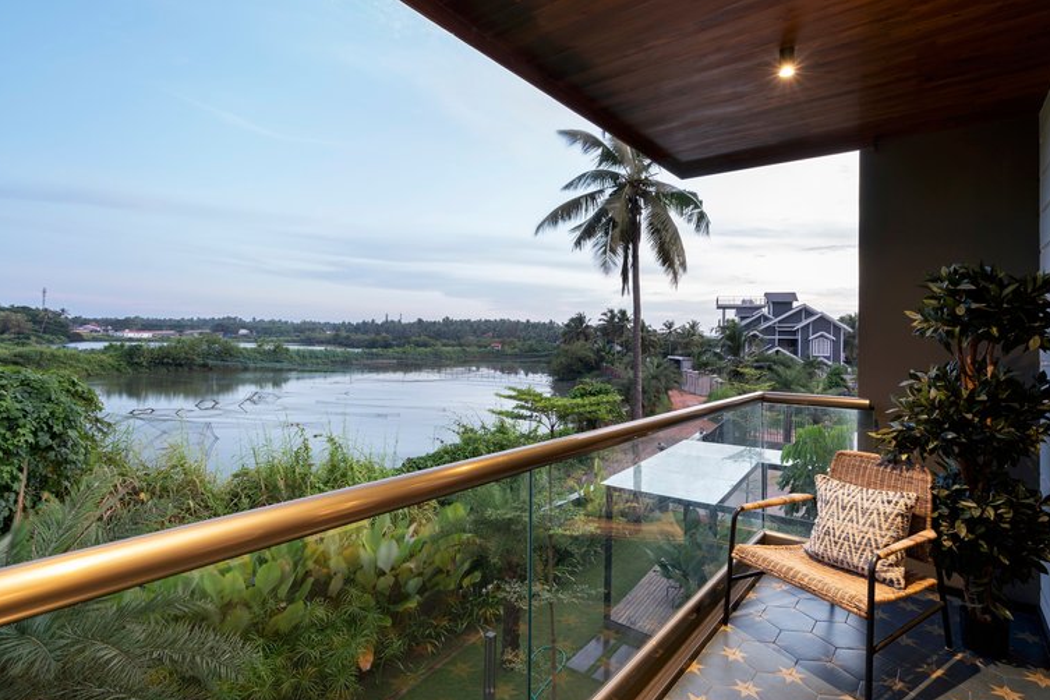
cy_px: 349
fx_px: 496
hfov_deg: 93.2
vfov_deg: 70.4
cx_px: 545
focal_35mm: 17
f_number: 7.1
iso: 125
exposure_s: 1/1.25
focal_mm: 16
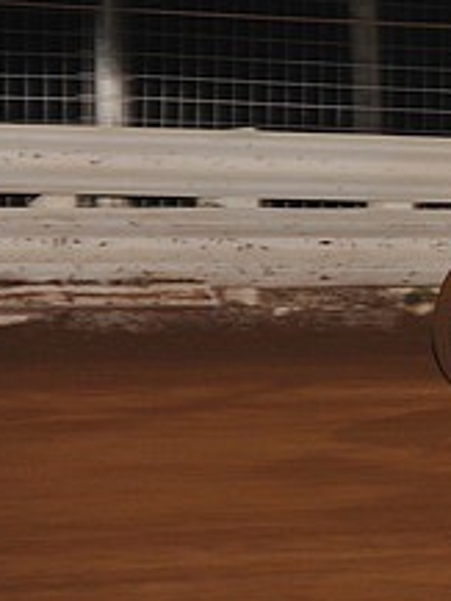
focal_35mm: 373
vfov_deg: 5.3
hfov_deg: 4.0
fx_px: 6473
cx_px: 764
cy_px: 152
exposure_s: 1/320
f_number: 6.3
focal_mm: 145
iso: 1250
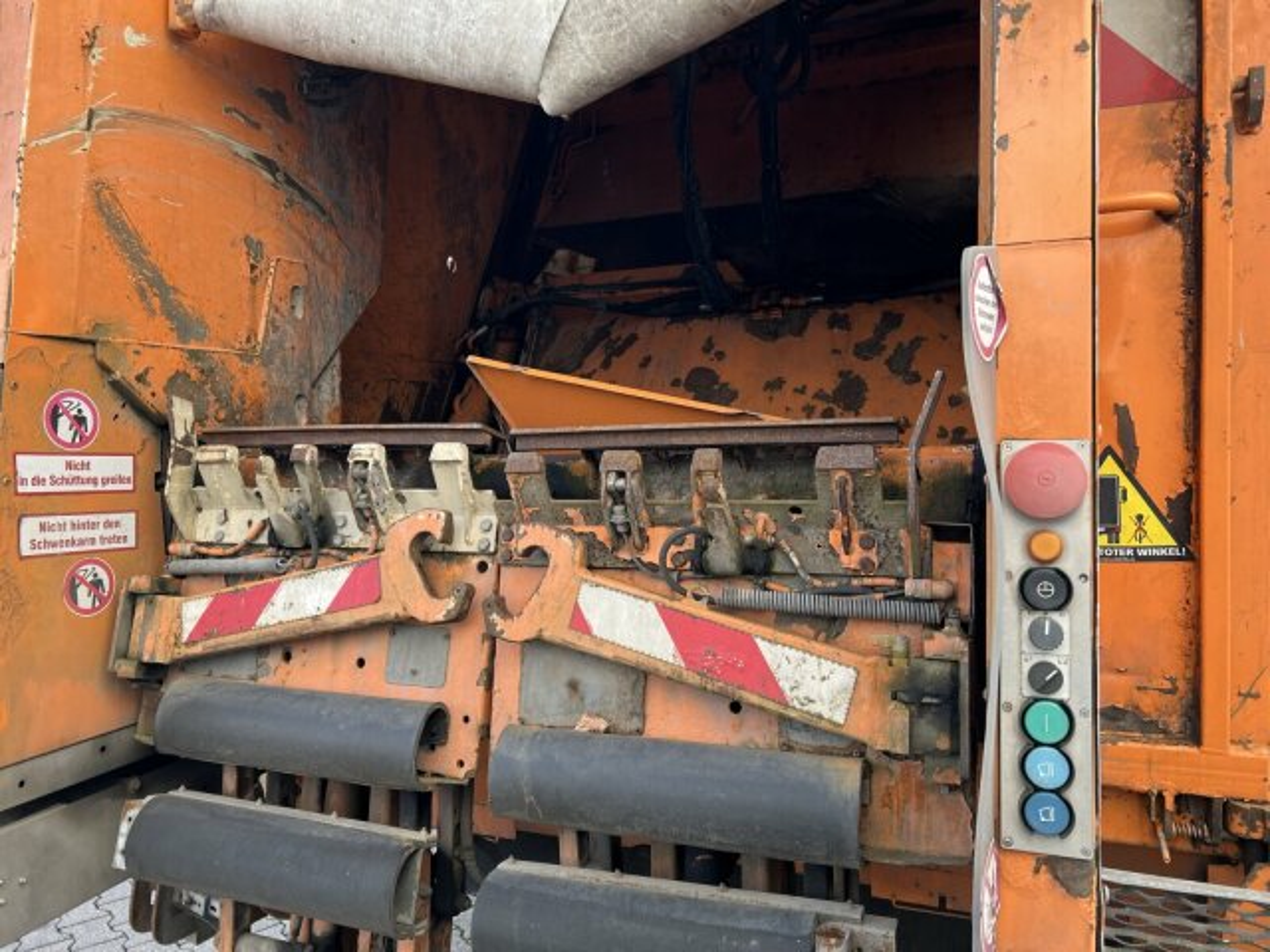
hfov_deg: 67.3
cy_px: 476
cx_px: 635
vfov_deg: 53.1
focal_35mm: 26
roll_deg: +1.1
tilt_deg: -3.3
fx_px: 954
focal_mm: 5.7
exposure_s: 1/283
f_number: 1.5
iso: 40
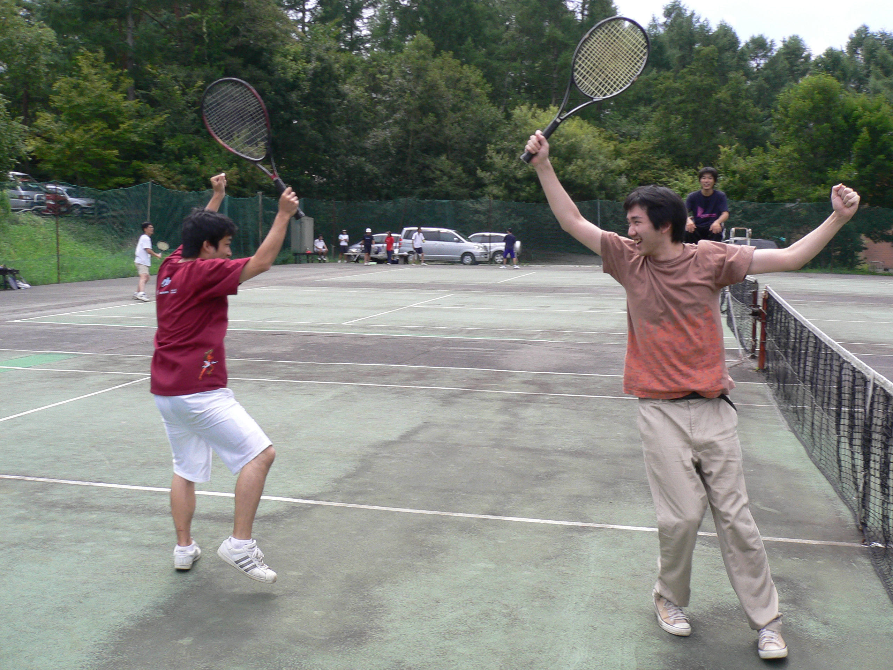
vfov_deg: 40.7
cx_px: 446
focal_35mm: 35
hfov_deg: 52.6
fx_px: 903
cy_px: 335
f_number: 5.6
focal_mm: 5.8
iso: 80
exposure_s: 1/200
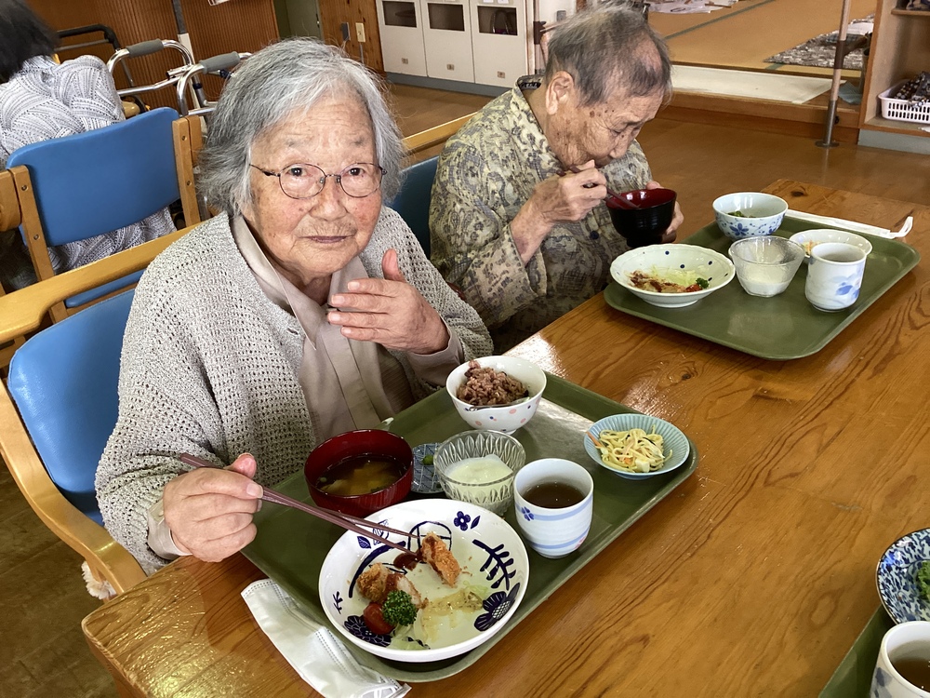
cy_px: 349
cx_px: 465
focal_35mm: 31
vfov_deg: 45.4
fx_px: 833
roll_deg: +4.5
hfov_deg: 58.4
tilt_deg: -28.8
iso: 160
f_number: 2.4
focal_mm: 3.3
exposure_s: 1/60
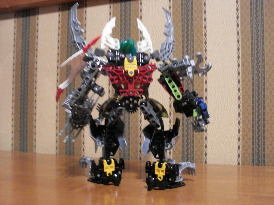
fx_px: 301
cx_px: 137
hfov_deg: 49.0
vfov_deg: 37.7
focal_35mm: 38
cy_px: 102
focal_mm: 6.3
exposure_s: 1/10
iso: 400
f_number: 2.8
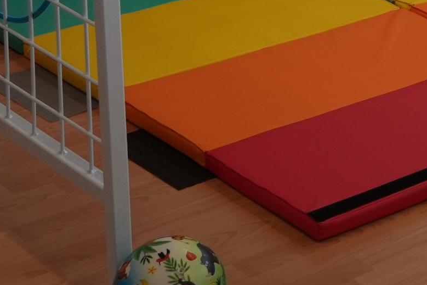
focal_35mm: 138
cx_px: 855
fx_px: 1636
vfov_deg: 9.5
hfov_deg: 12.9
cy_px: -222
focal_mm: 28
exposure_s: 1/160
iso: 500
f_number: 4
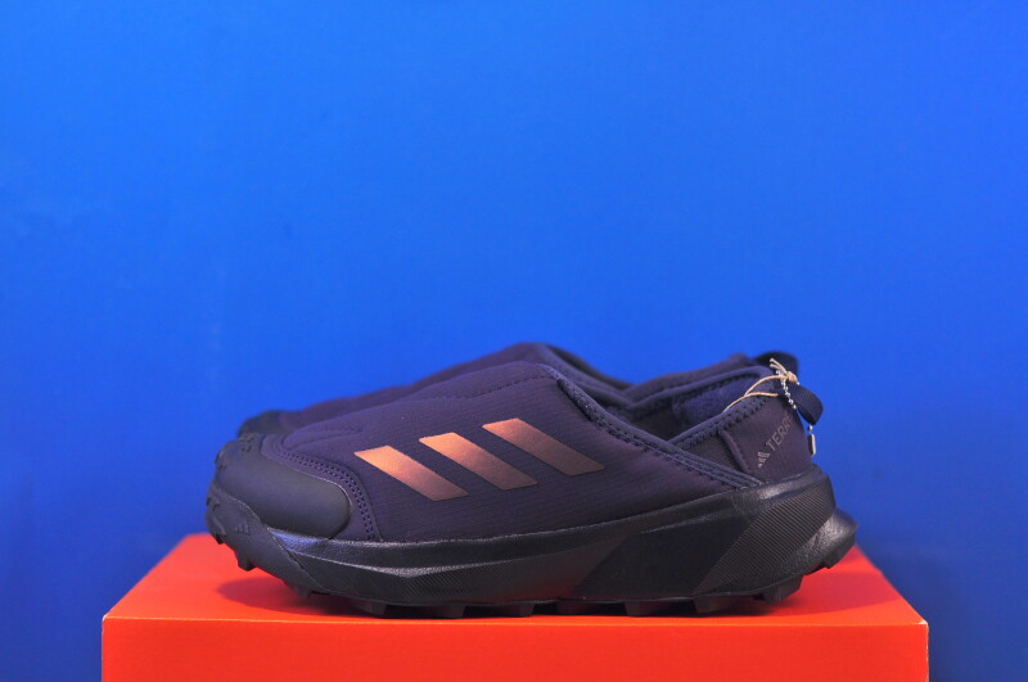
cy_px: 341
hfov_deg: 27.0
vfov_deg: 18.1
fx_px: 2139
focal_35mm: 75
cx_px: 514
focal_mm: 50
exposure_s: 1/320
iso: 250
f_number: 2.5
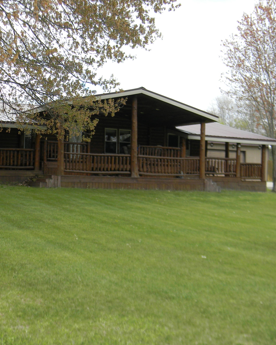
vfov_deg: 34.7
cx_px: 81
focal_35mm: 54
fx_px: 551
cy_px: 171
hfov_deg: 27.8
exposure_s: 1/256
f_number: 3.8
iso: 80
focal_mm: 7.3
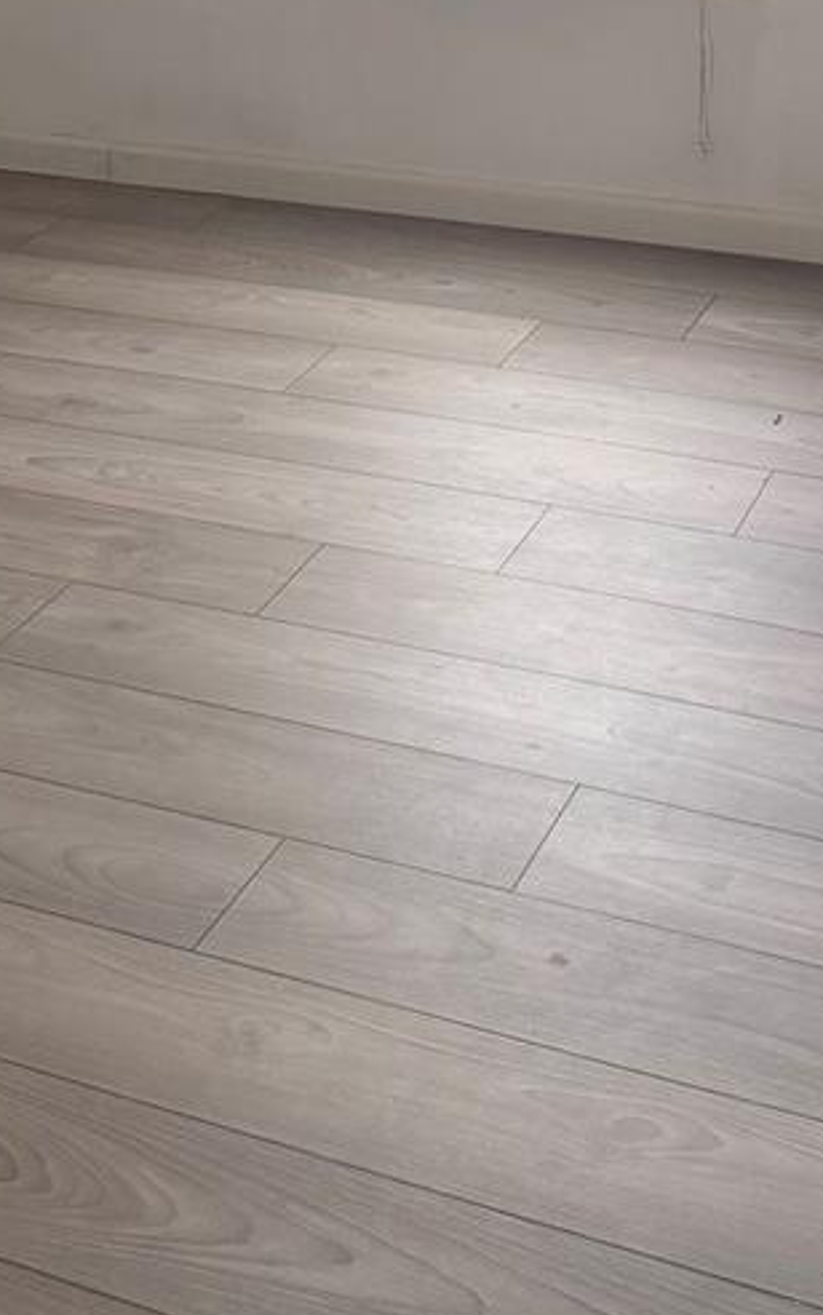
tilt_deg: -15.7
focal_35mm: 62
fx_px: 2222
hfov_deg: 21.0
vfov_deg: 30.5
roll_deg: +0.5
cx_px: 484
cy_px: -13
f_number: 1.78
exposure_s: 1/225
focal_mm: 6.76
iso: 200
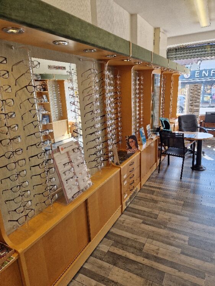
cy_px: 143
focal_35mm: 23
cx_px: 108
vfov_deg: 73.9
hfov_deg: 58.9
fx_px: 190
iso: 50
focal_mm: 5.4
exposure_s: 1/130
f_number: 1.8
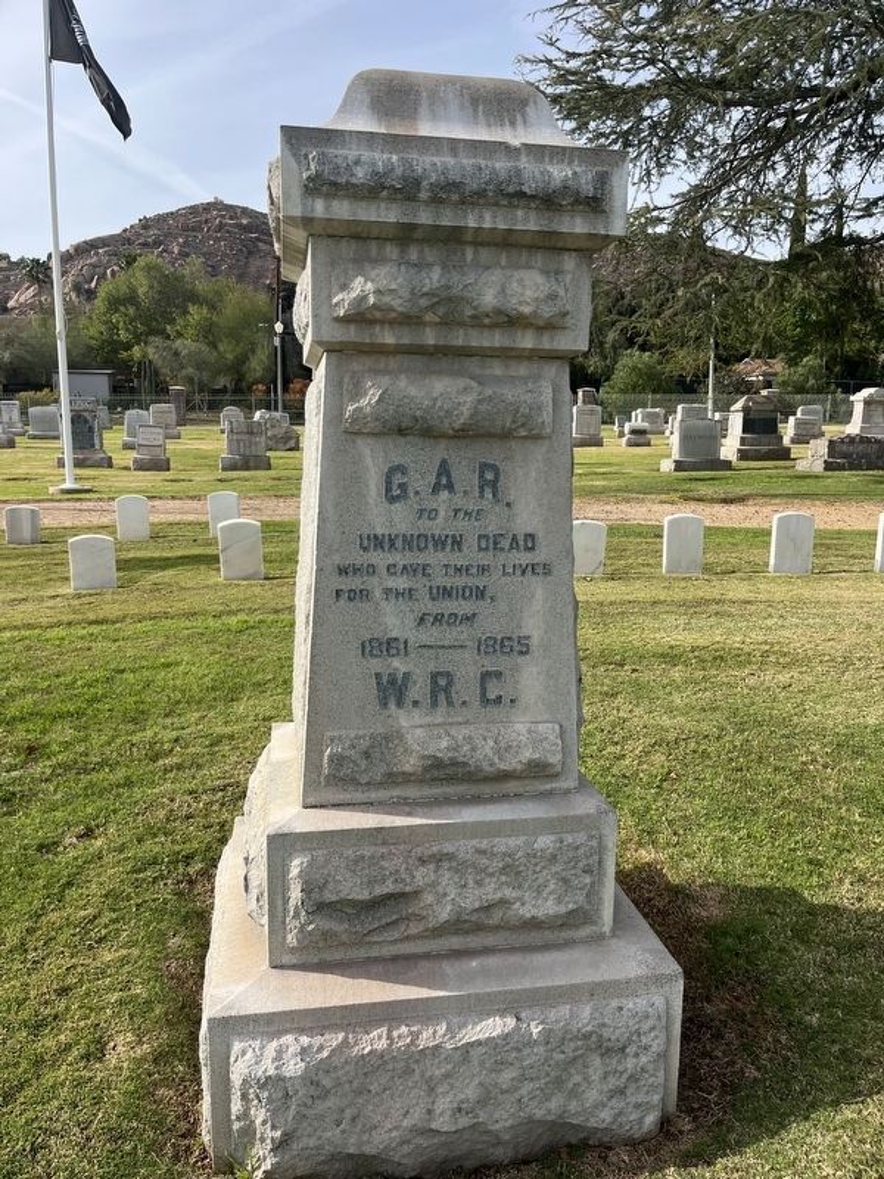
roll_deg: +0.6
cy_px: 590
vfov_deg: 67.3
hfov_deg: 53.1
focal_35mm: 26
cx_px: 442
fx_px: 885
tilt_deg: -9.5
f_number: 1.6
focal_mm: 5.1
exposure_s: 1/2358
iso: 50
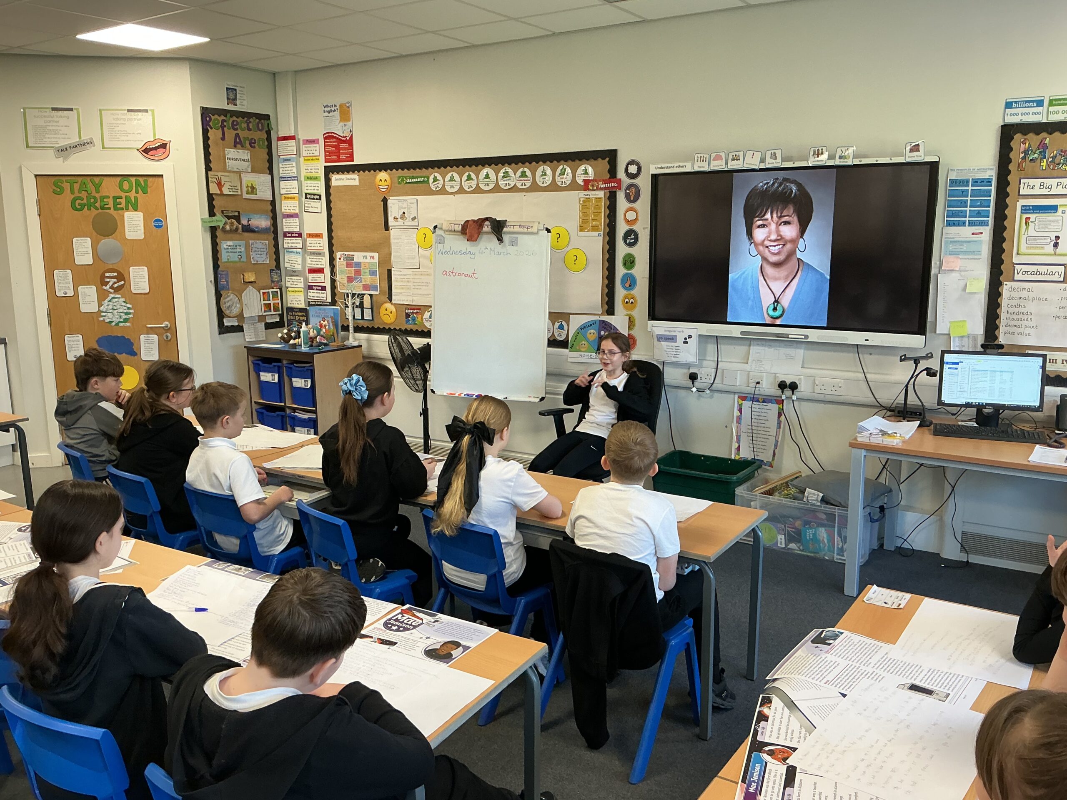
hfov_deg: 61.7
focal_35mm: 29
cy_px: 400
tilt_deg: -11.8
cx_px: 534
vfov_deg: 48.2
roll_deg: +0.3
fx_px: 894
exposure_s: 1/60
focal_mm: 3
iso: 80
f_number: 1.8
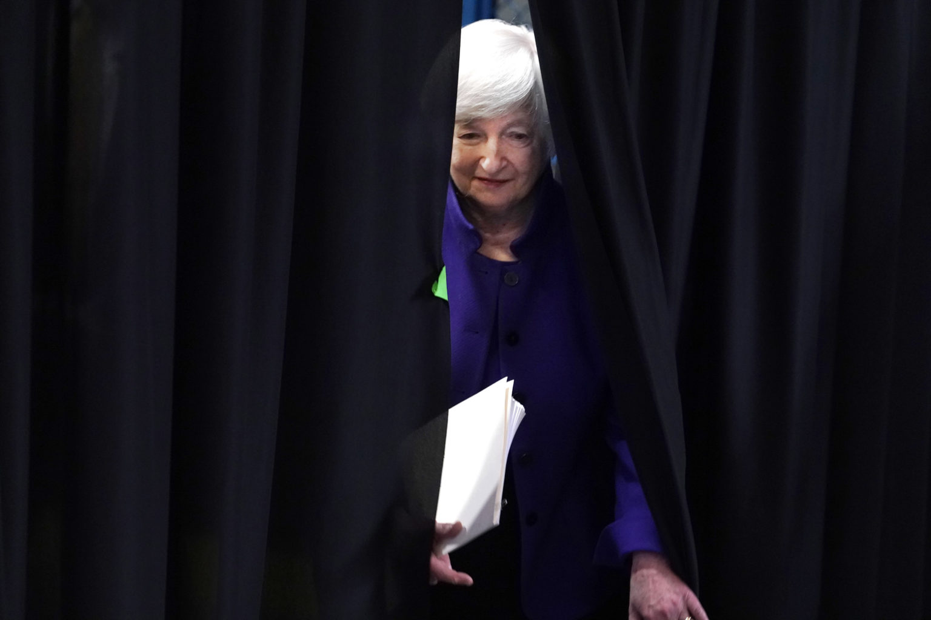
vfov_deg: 12.9
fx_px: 2741
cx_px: 466
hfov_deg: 19.3
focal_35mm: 106
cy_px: 310
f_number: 4.5
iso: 6400
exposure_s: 1/160
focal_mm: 106
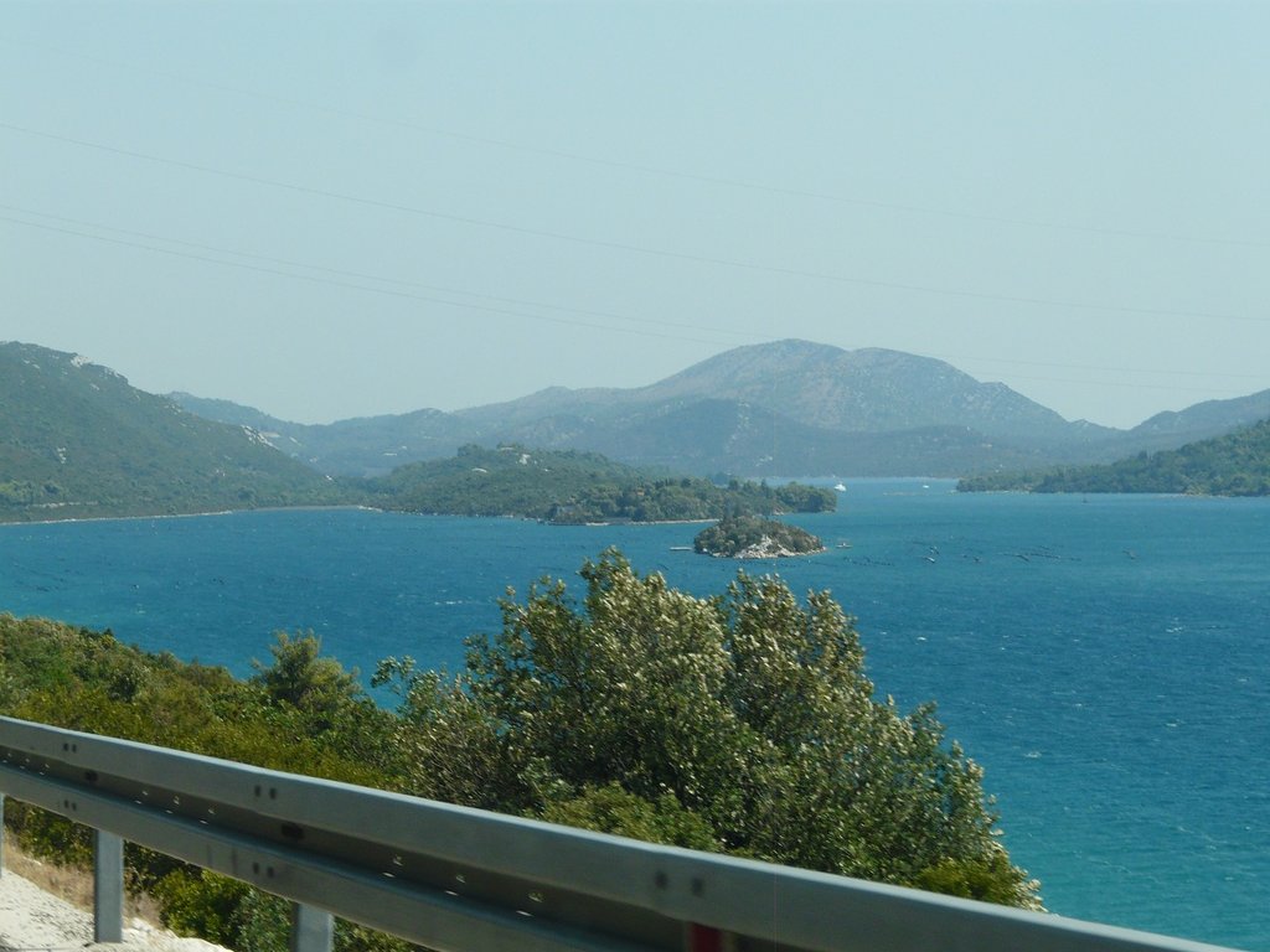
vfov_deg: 12.3
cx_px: 635
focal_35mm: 120
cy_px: 476
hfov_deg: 16.4
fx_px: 4403
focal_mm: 19.7
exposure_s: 1/400
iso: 100
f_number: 5.6
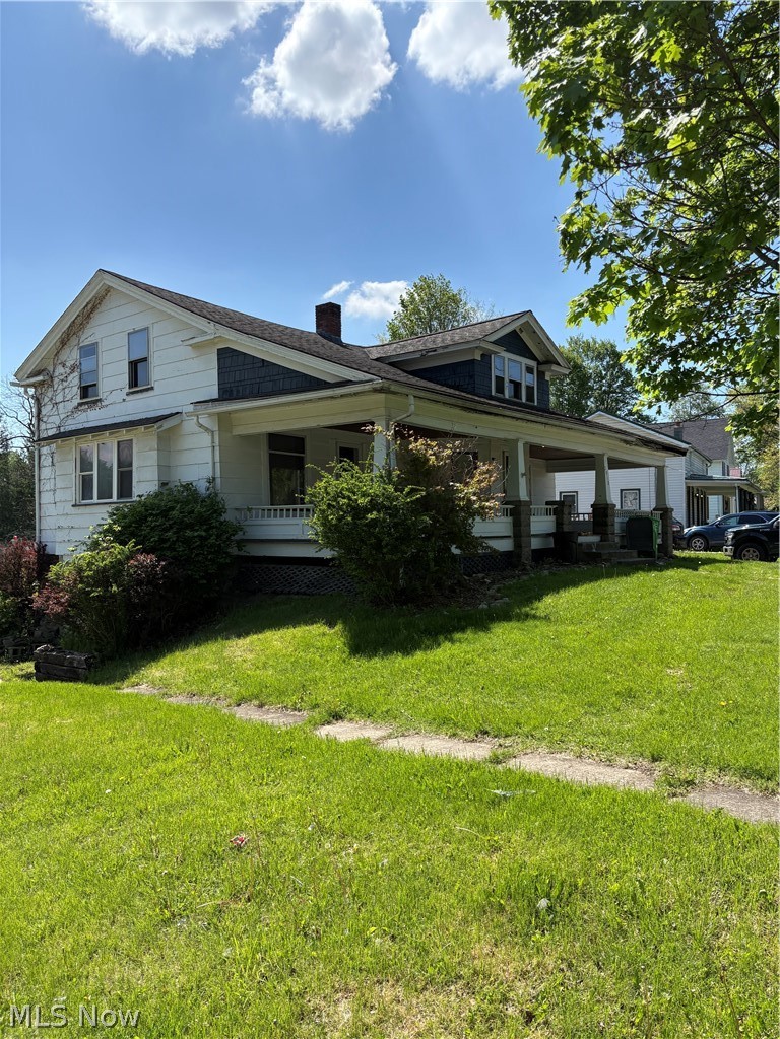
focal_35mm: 26
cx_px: 390
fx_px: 781
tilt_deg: +3.1
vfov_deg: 67.3
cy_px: 520
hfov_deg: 53.1
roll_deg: +0.4
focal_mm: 5.96
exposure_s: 1/2985
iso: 50
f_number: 1.6
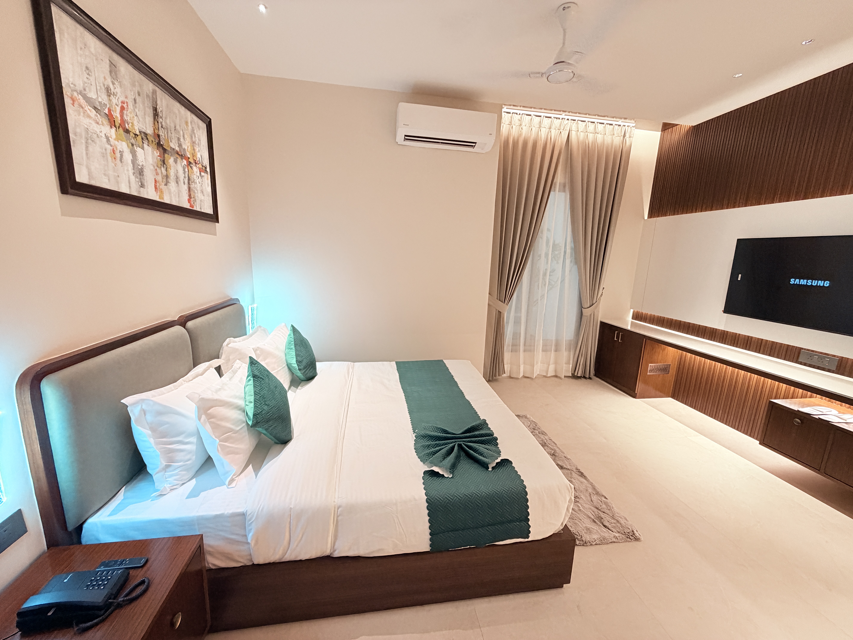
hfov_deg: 102.1
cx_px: 426
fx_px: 345
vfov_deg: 85.7
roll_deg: -1.3
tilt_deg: -10.0
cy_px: 320
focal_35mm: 14
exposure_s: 1/50
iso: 250
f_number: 2.2
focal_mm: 2.22
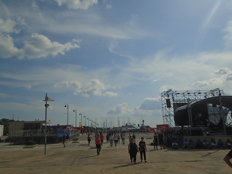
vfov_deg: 45.4
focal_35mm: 31
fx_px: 208
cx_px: 116
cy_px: 87
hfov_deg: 58.4
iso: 100
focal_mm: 5.5
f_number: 8.8
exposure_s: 1/800
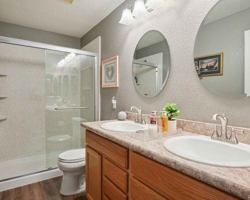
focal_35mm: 20
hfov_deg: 81.5
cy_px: 97
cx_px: 122
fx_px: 145
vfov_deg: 69.2
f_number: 8
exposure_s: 1/15
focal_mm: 11
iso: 400
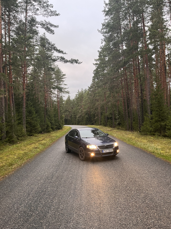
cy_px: 114
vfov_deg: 67.3
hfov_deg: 53.1
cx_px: 86
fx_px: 171
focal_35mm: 26
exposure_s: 1/50
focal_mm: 5.1
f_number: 1.6
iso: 64
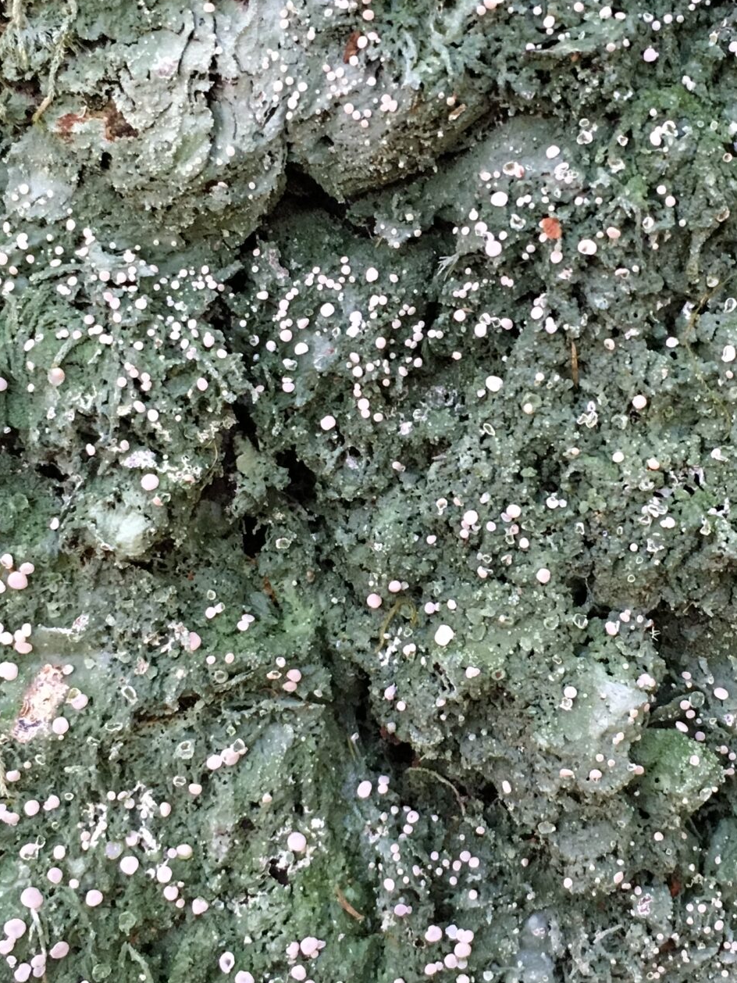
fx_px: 1674
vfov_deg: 32.7
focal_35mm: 59
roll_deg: -0.6
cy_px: 489
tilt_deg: -29.0
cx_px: 447
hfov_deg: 24.8
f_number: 2.2
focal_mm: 4.15
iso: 125
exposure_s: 1/30
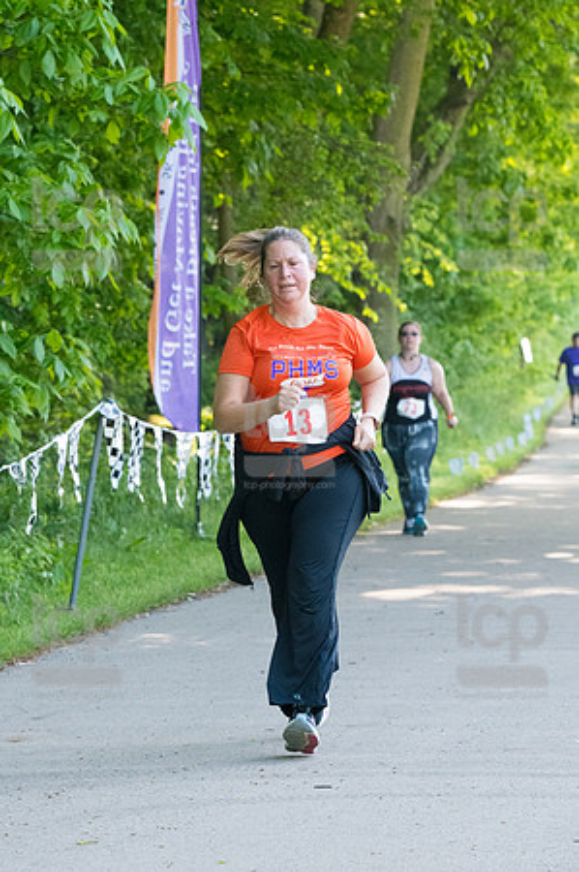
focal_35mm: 183
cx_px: 290
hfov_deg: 7.5
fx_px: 4425
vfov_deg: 11.2
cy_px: 436
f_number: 5.6
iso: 3200
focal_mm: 122
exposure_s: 1/1250
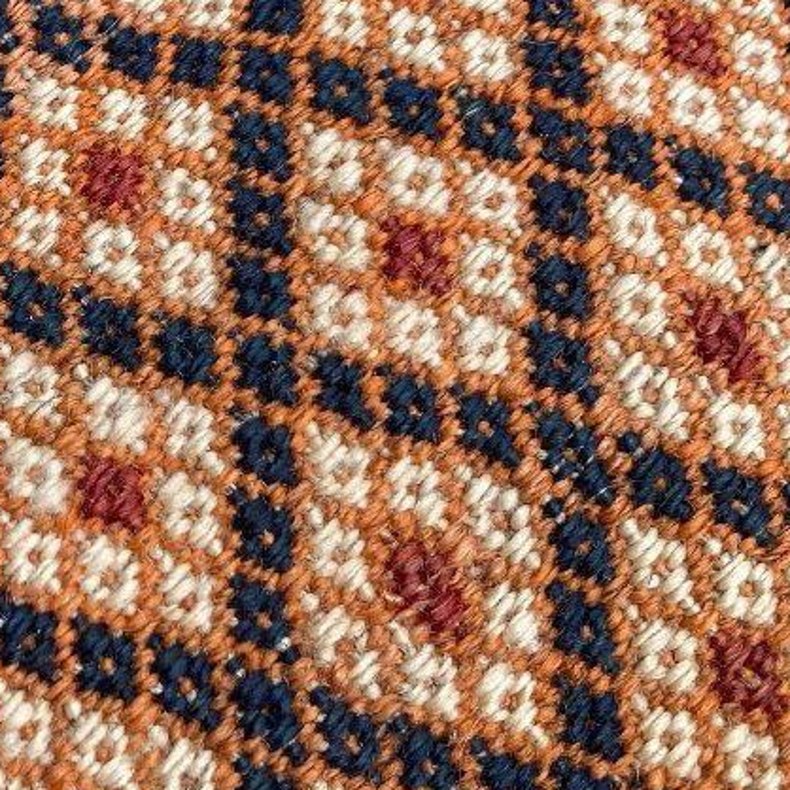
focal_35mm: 71
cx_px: -53
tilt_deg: -66.7
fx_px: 1833
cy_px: 129
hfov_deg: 23.0
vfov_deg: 23.9
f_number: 1.8
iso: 32
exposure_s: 1/121
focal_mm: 3.99
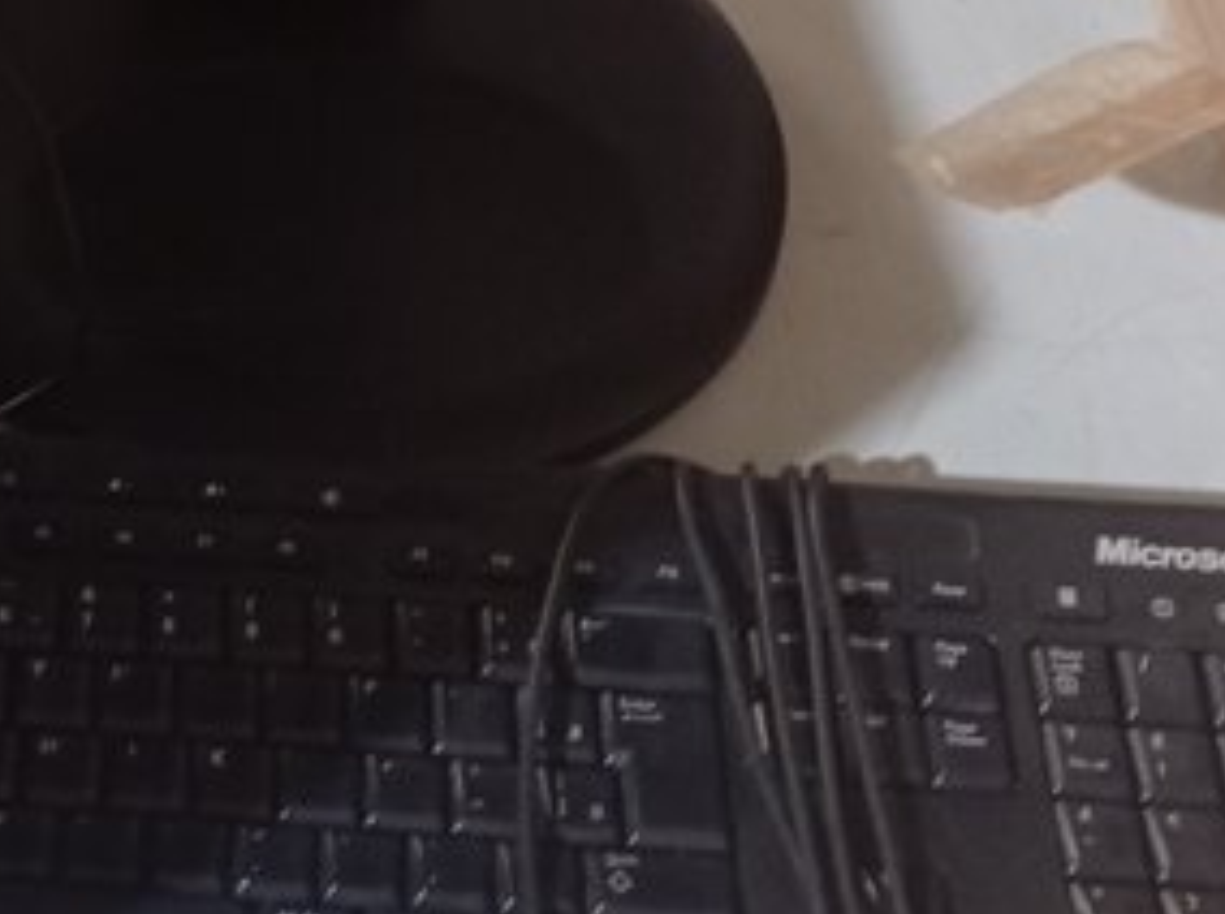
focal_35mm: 101
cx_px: -138
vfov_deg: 14.0
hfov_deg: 18.7
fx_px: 3568
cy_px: -285
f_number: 1.79
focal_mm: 4.7
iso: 747
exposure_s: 1/20
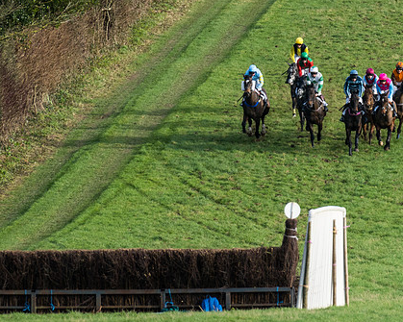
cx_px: 317
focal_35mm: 800
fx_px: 9540
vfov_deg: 1.9
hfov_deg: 2.4
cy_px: 64
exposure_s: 1/1600
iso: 400
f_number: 4
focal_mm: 244
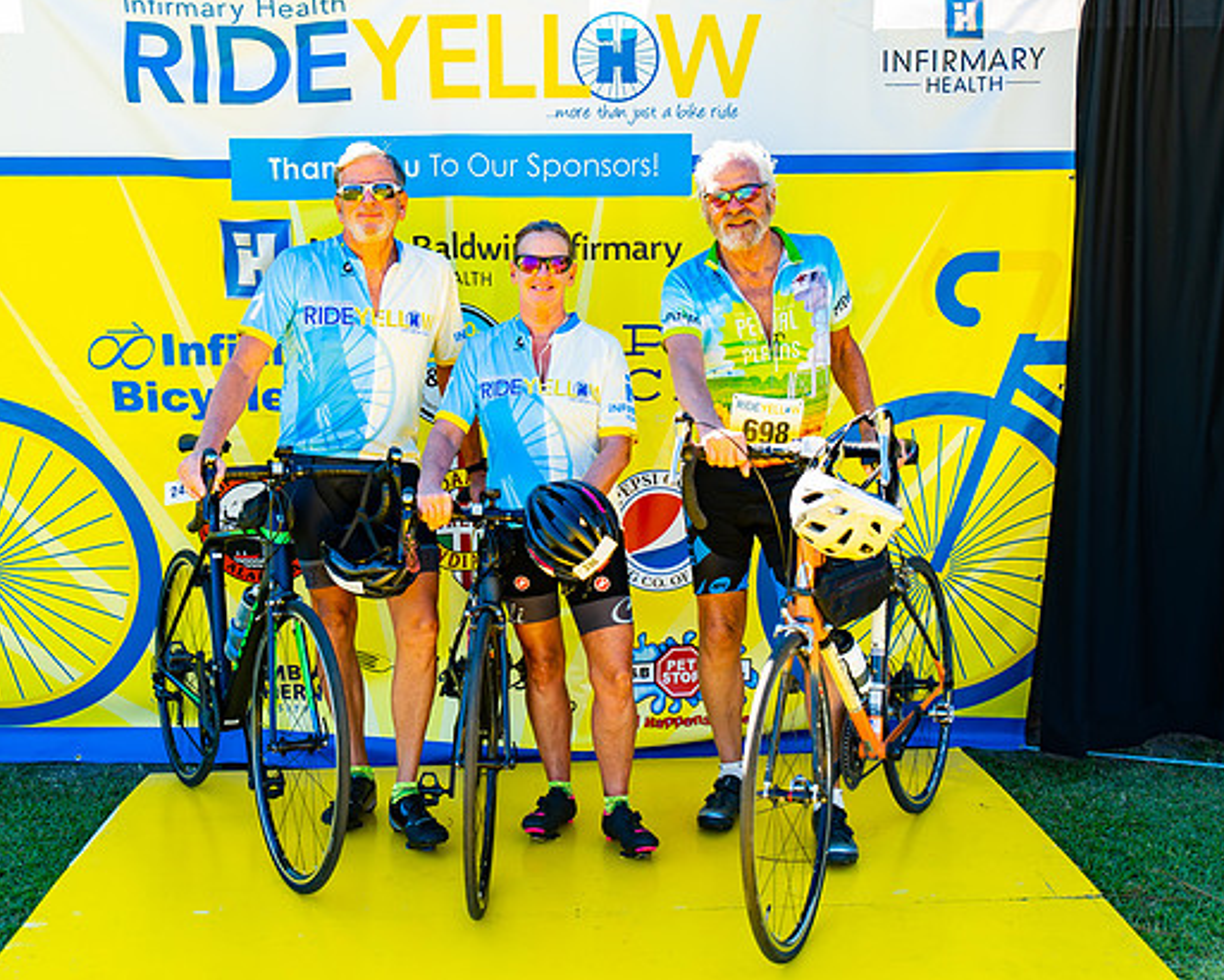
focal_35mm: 44
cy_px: 471
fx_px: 1595
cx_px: 617
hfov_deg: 42.0
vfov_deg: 34.2
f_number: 2.8
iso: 100
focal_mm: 36
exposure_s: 1/200
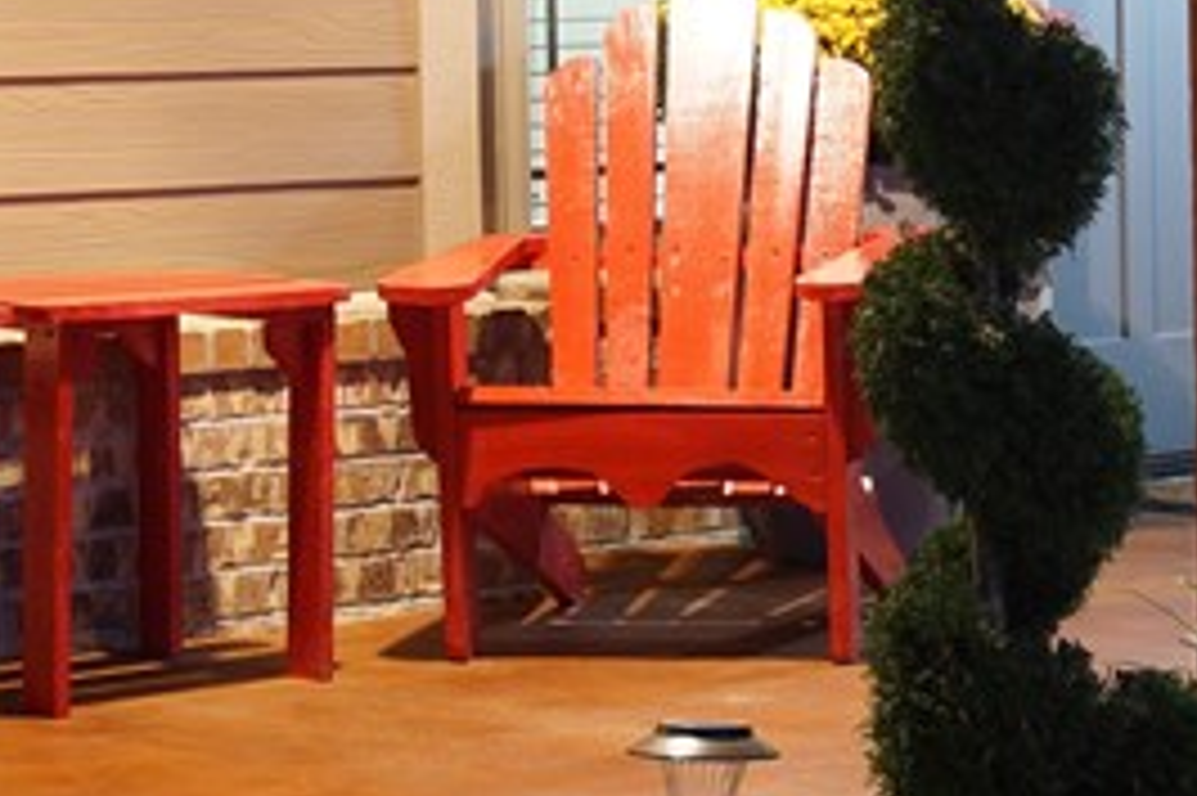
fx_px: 4885
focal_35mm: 147
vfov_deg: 9.2
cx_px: 1166
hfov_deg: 13.8
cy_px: -162
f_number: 6.3
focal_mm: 24
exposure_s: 13
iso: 100
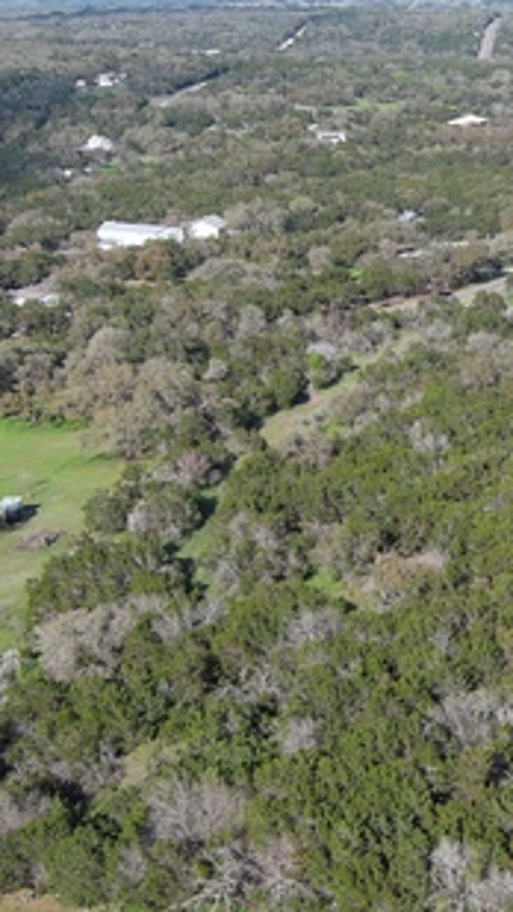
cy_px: 497
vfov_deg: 33.3
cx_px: 734
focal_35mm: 63
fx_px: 1522
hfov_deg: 17.5
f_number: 2.8
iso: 100
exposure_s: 1/927
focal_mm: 10.57
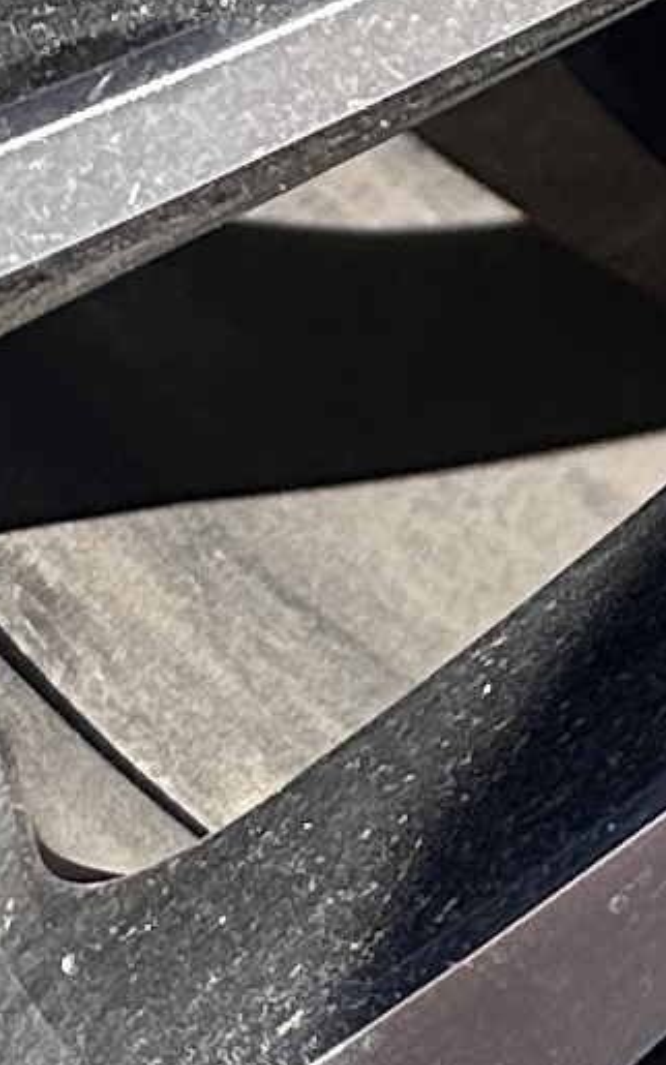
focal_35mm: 199
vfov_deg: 9.1
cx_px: 2674
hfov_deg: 5.7
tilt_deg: -15.4
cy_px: -1766
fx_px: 5778
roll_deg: -1.5
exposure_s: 1/1562
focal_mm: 6.86
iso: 80
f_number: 1.78
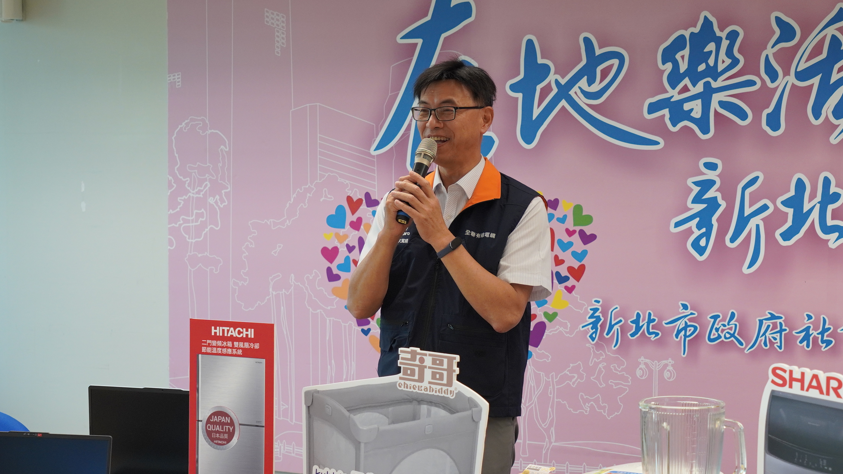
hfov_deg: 30.5
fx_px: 1535
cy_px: 287
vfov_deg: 17.5
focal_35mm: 69
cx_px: 545
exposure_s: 1/160
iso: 640
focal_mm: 33
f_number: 4
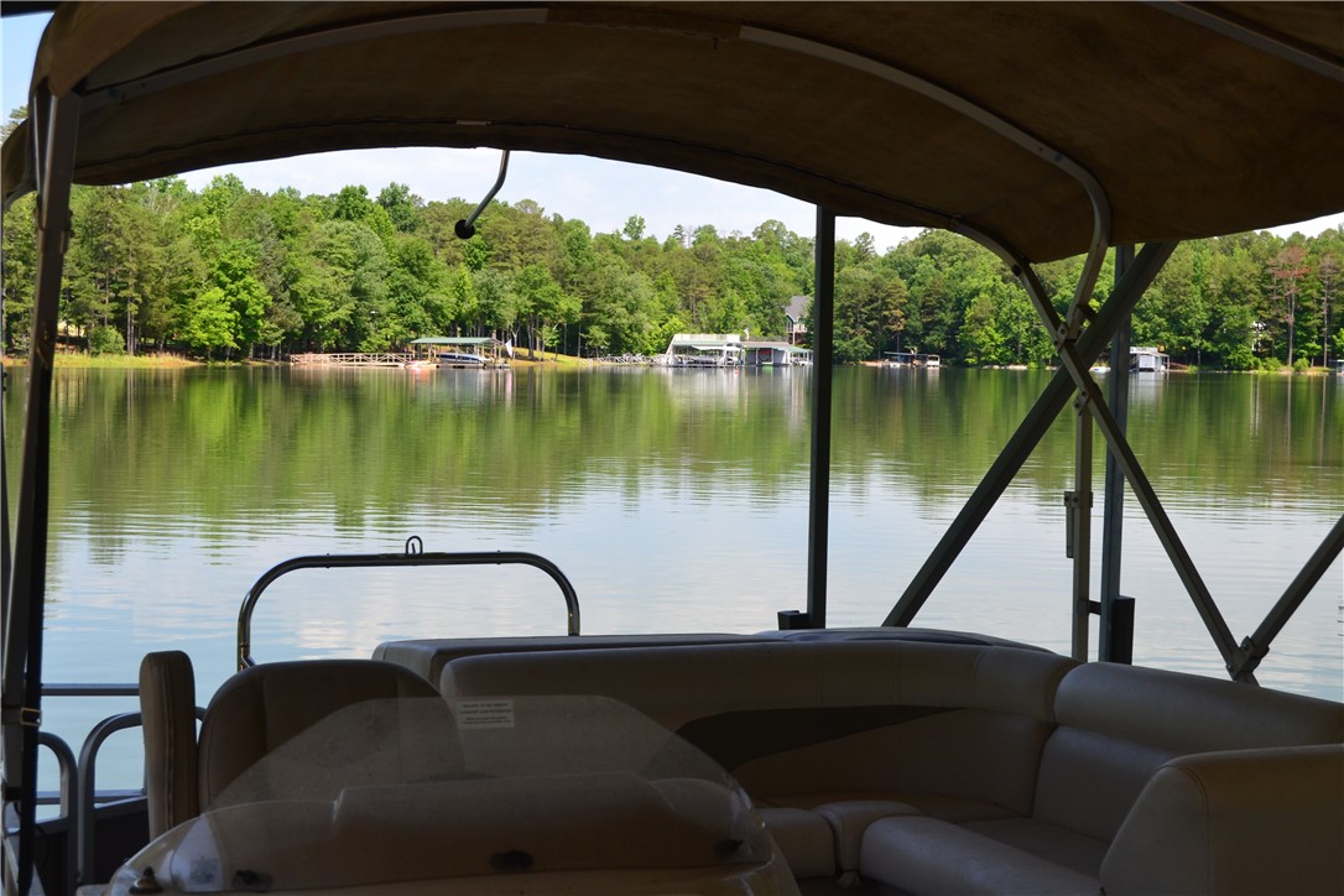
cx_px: 672
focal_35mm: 52
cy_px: 448
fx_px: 1960
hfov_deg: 37.9
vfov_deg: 25.8
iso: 400
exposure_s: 1/125
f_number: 9
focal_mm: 35
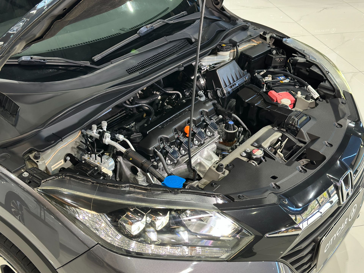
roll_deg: -2.5
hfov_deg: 39.7
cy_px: 136
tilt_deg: -32.2
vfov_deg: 30.3
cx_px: 182
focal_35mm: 48
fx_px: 505
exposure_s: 1/57
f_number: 1.78
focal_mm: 6.86
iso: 200
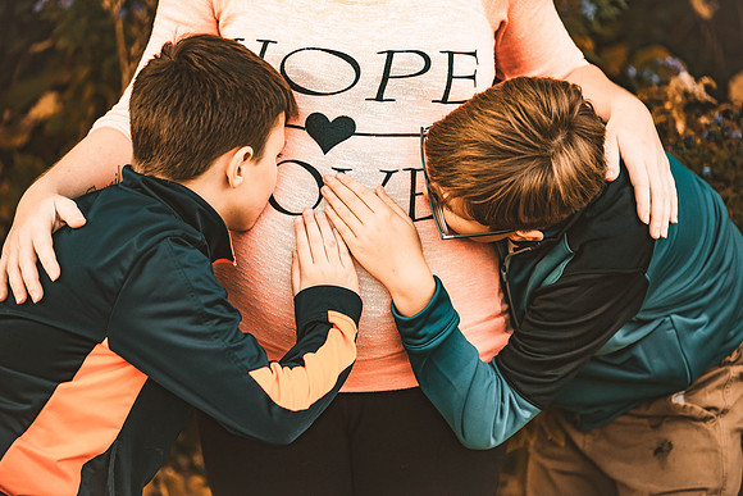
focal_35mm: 145
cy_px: 248
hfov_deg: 14.2
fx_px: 2993
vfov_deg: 9.5
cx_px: 372
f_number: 2.8
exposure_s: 1/1250
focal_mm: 145
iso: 1600
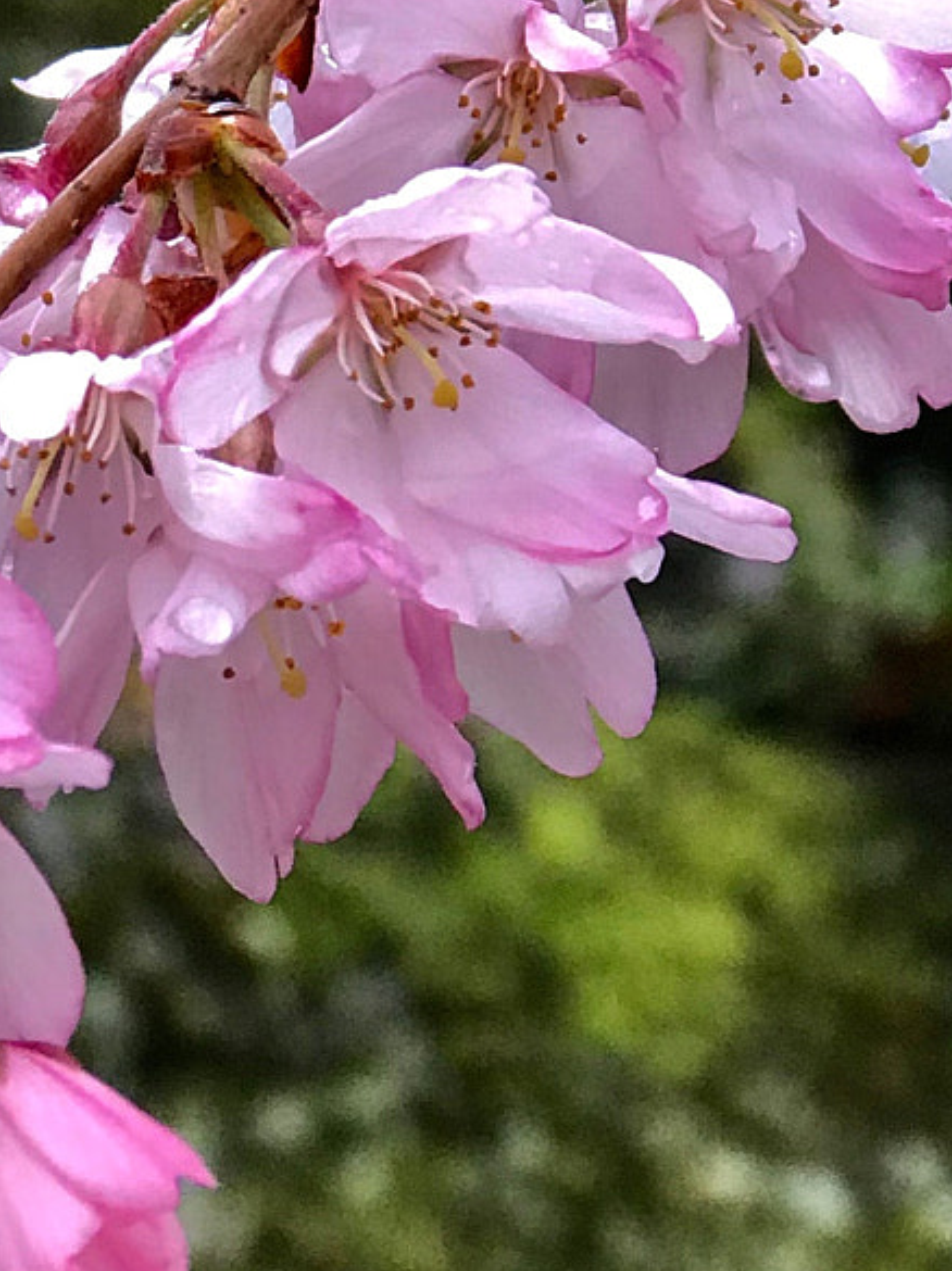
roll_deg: +9.6
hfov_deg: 9.4
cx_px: -193
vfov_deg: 12.7
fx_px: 5727
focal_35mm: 156
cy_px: 810
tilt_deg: +20.8
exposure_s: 1/60
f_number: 2.8
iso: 50
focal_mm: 6.6
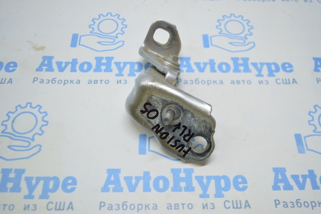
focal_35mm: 33
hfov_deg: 57.3
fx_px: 294
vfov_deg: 39.9
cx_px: 160
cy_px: 107
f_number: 3.8
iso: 400
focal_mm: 22
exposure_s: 1/60
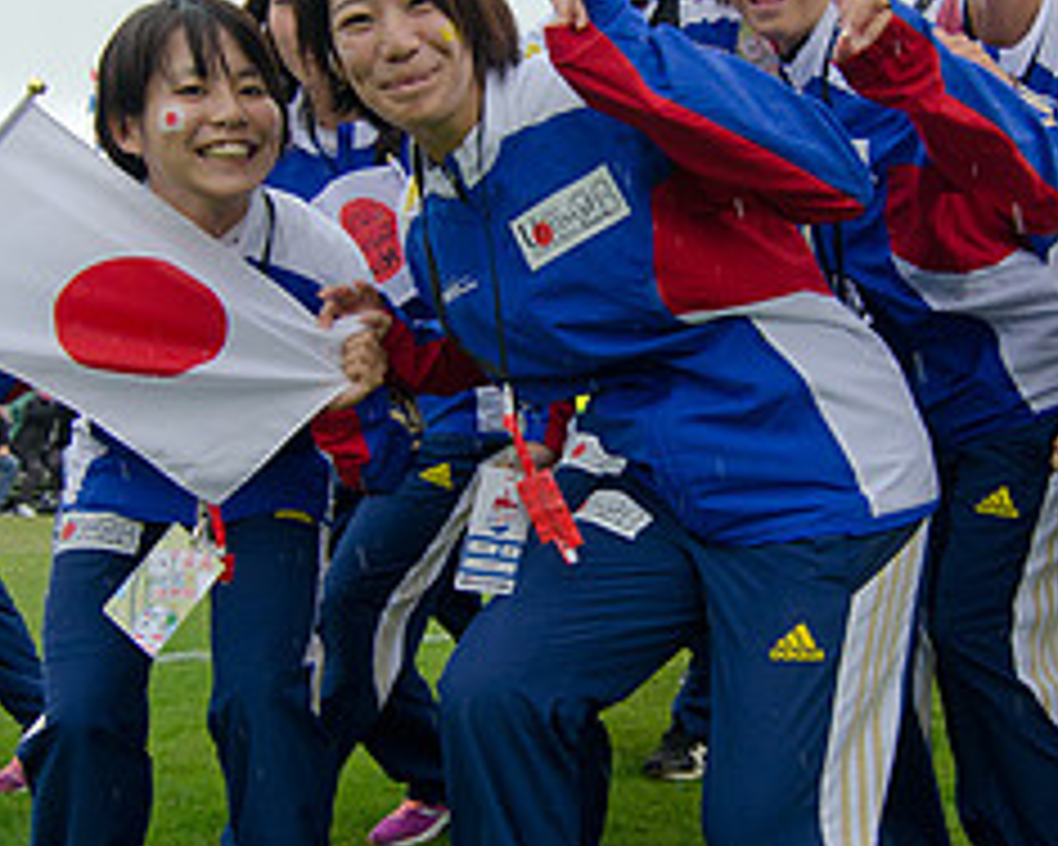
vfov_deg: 39.0
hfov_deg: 47.6
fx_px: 1195
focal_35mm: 38
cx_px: 608
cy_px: 374
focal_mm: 11
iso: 500
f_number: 4.5
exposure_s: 1/640
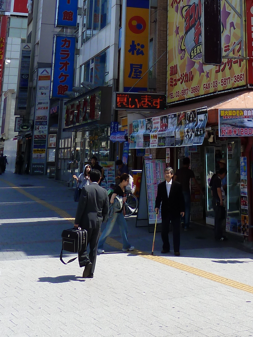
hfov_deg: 24.6
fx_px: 565
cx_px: 217
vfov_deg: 29.8
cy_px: -36
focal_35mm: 58
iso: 80
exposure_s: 1/400
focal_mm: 4.1
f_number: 4
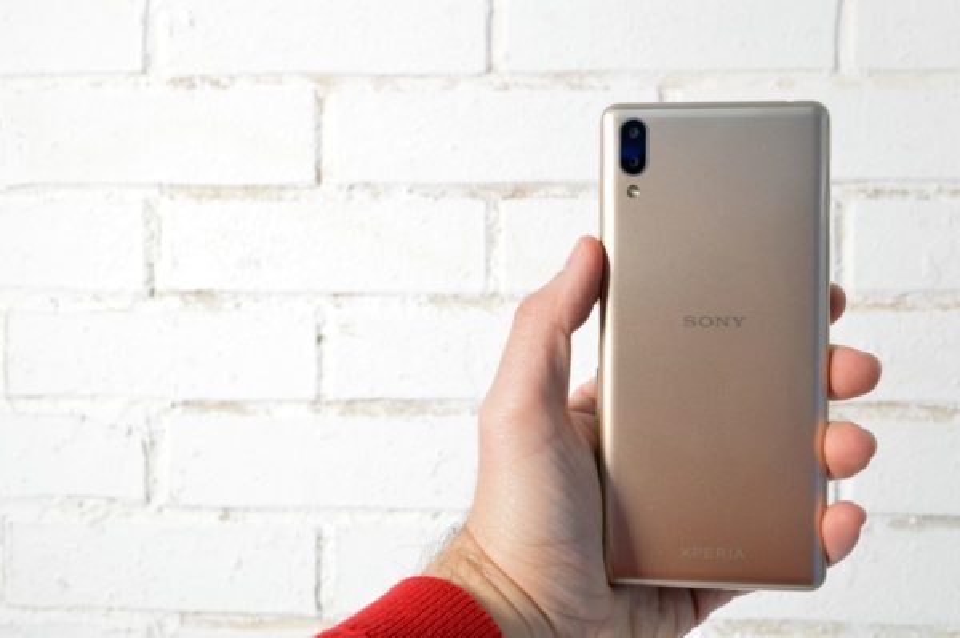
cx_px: 480
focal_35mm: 44
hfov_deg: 45.0
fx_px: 1159
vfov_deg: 30.8
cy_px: 319
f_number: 10
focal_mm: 29
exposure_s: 1/125
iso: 1600
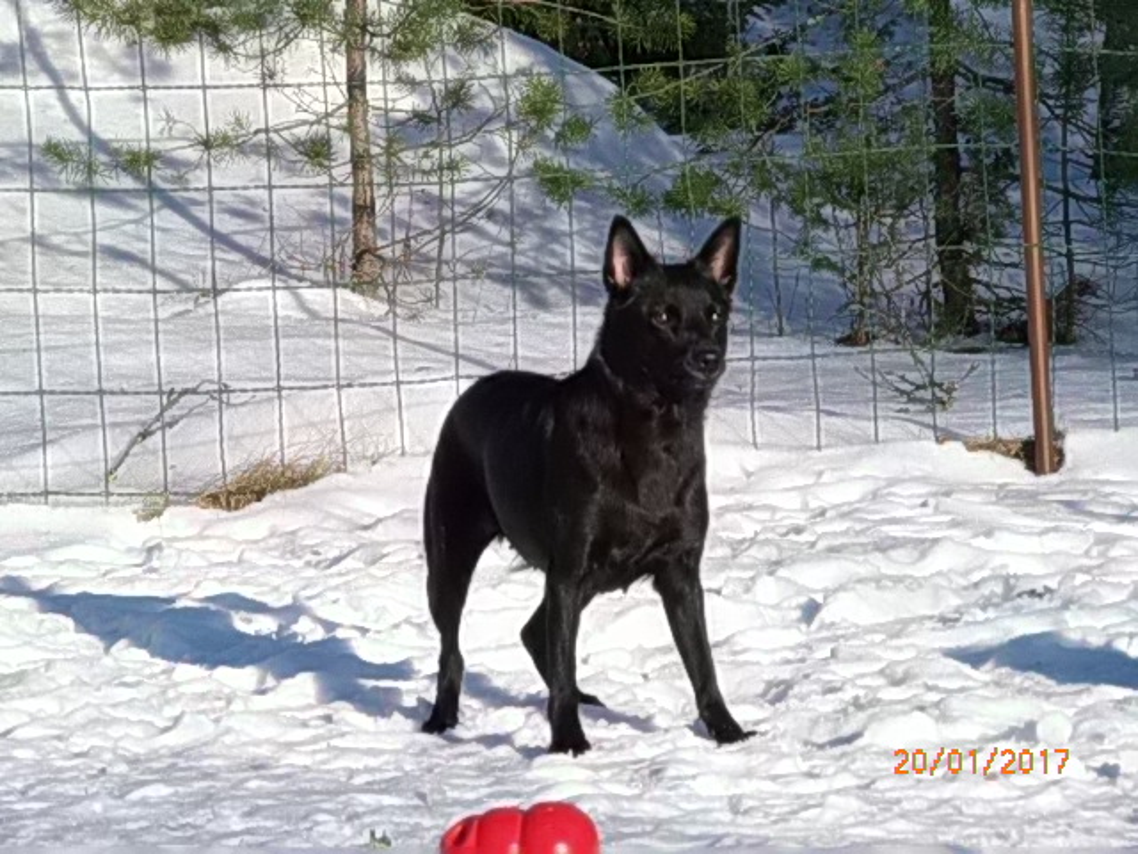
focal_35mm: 298
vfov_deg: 5.0
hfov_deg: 6.6
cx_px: 569
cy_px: 427
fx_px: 9797
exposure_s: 1/600
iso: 250
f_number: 5.1
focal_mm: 52.8
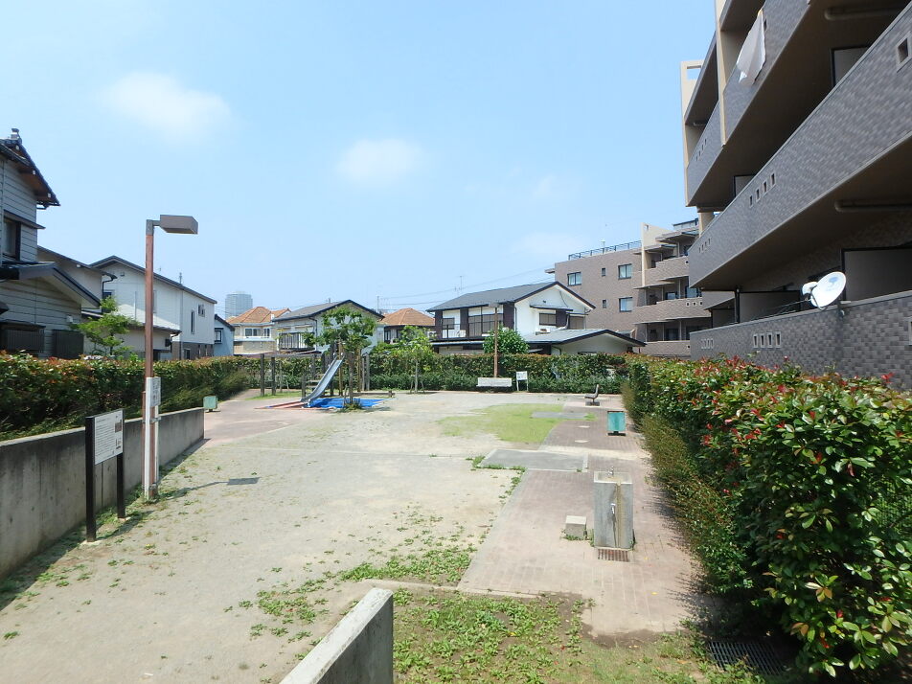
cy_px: 342
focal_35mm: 21
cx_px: 456
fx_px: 553
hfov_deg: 79.0
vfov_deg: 63.4
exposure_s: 1/400
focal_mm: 3.7
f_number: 6
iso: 125
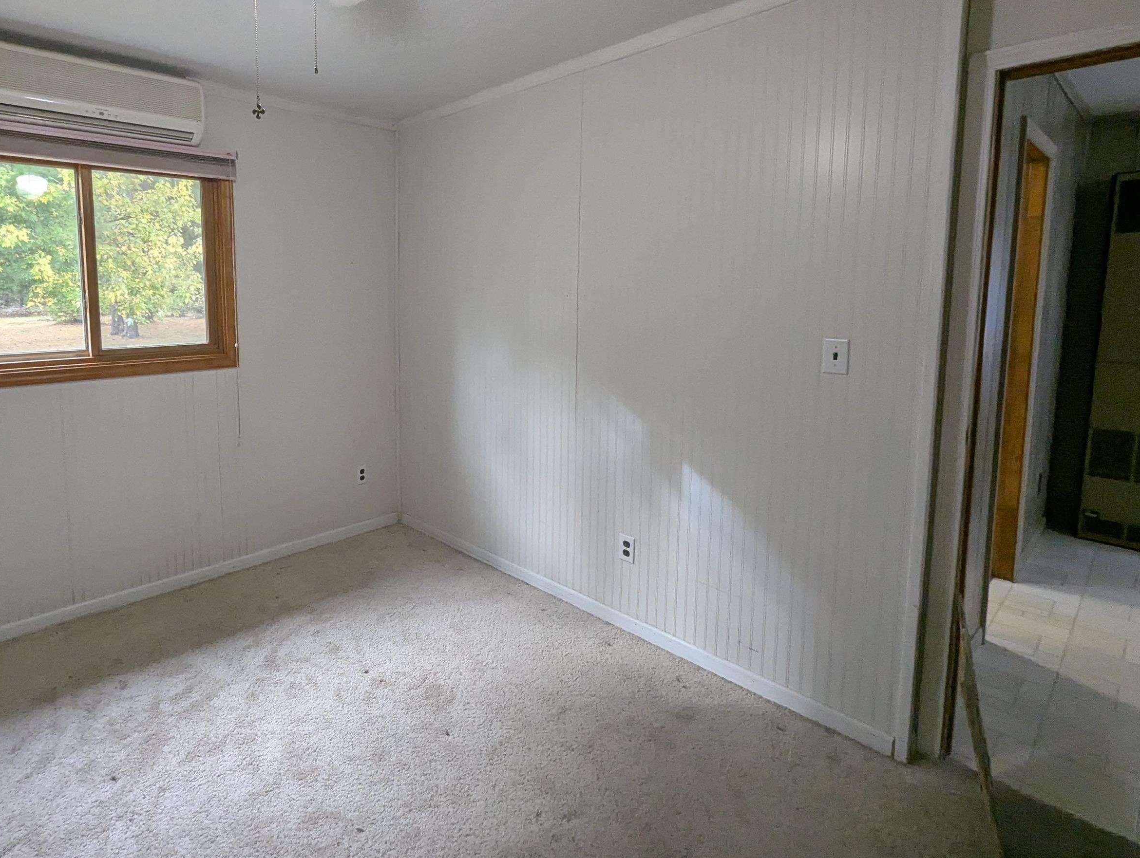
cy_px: 348
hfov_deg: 88.5
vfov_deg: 74.1
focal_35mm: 17
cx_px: 405
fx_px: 561
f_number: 2.2
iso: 188
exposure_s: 1/120
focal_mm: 1.95
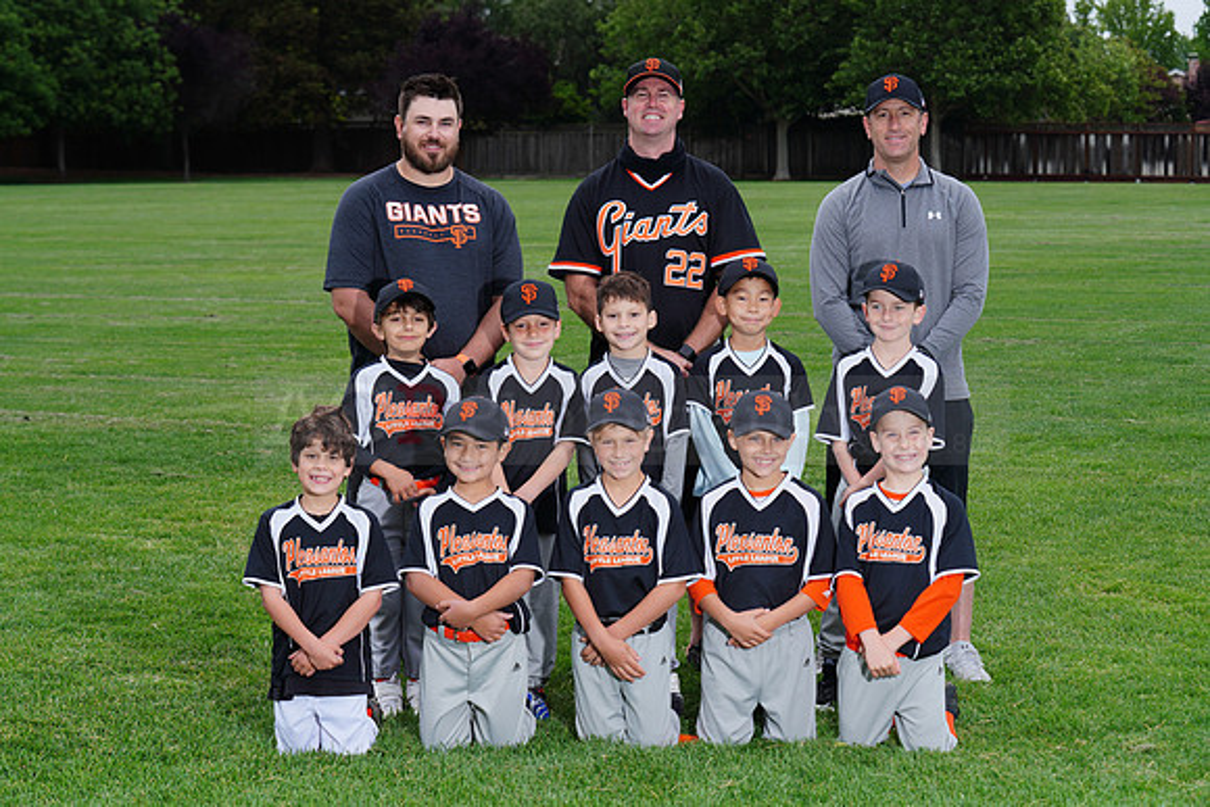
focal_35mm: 82
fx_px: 2757
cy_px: 404
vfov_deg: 16.7
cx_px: 605
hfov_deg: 24.8
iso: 200
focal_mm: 82
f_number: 8
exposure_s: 1/200
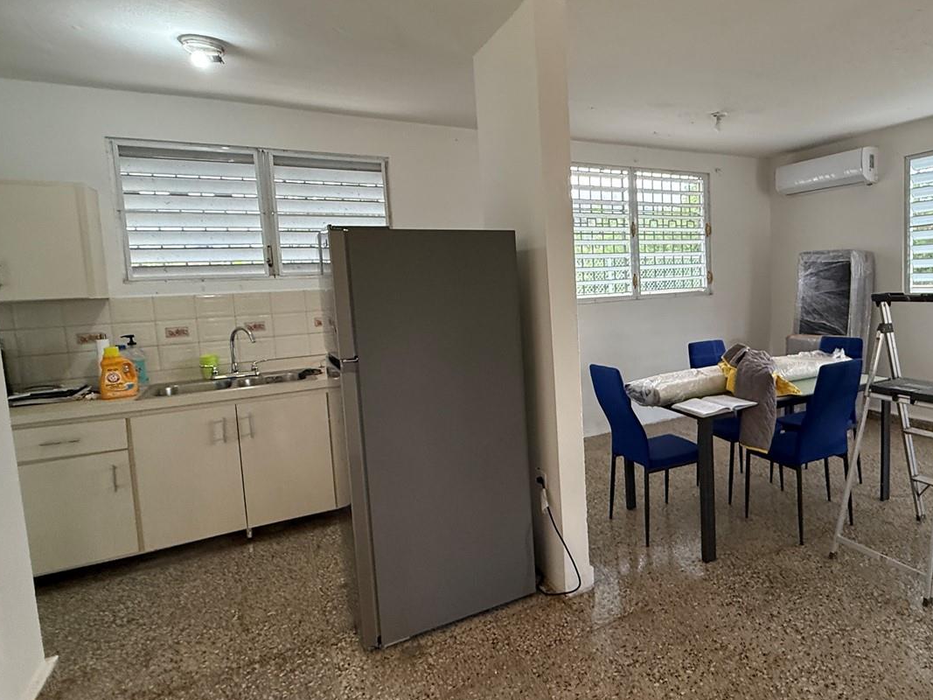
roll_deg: +1.8
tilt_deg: -5.2
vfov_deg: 63.4
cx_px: 619
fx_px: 566
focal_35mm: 21
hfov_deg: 76.6
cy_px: 327
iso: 400
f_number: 2.2
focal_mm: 2.22
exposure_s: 1/74
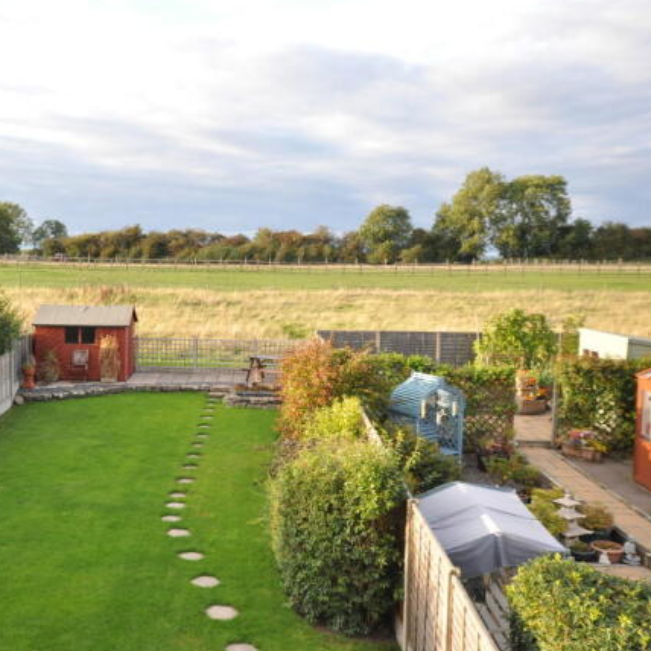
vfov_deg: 42.8
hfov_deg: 42.0
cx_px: 198
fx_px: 830
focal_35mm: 39
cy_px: 324
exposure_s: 1/800
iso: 800
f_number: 4.5
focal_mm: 20
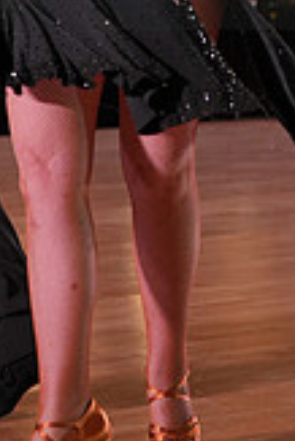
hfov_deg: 5.5
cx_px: 15
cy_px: -60
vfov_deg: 8.2
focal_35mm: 249
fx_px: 3054
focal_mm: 70
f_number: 4
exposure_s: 1/400
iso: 1000
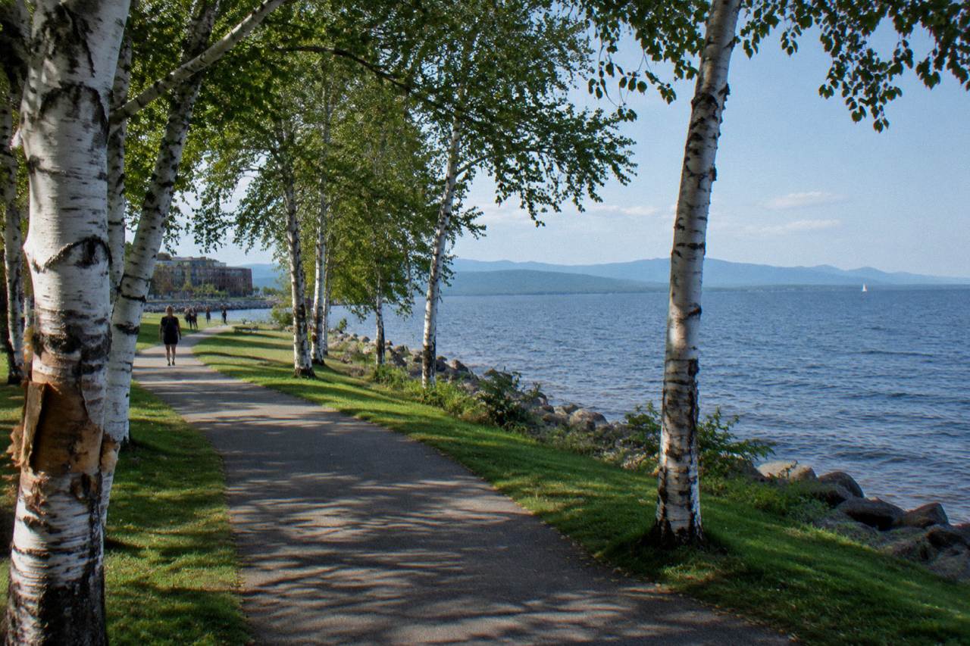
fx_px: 647
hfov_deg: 73.8
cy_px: 323
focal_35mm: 24
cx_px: 485
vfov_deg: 53.1
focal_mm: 24
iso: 320
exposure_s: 1/320
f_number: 8
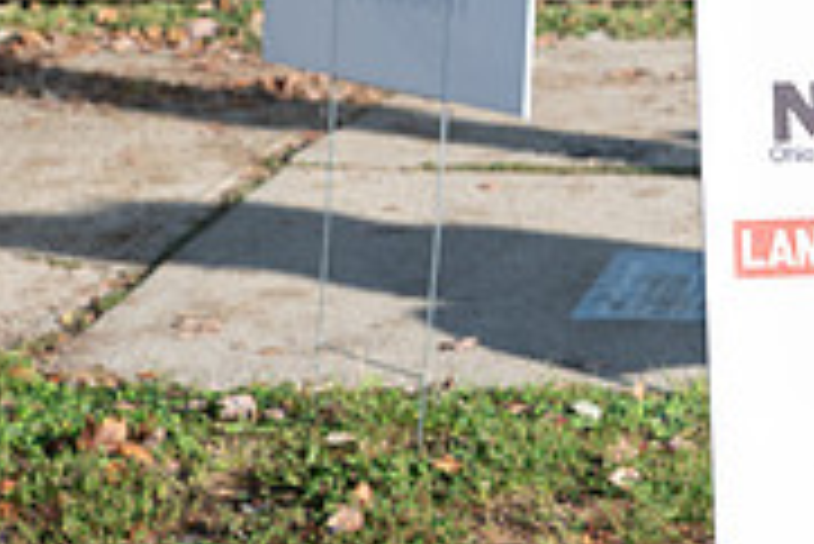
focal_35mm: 176
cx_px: 1111
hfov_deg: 11.3
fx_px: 3983
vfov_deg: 7.8
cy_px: -9
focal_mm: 55
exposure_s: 1/400
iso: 160
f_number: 5
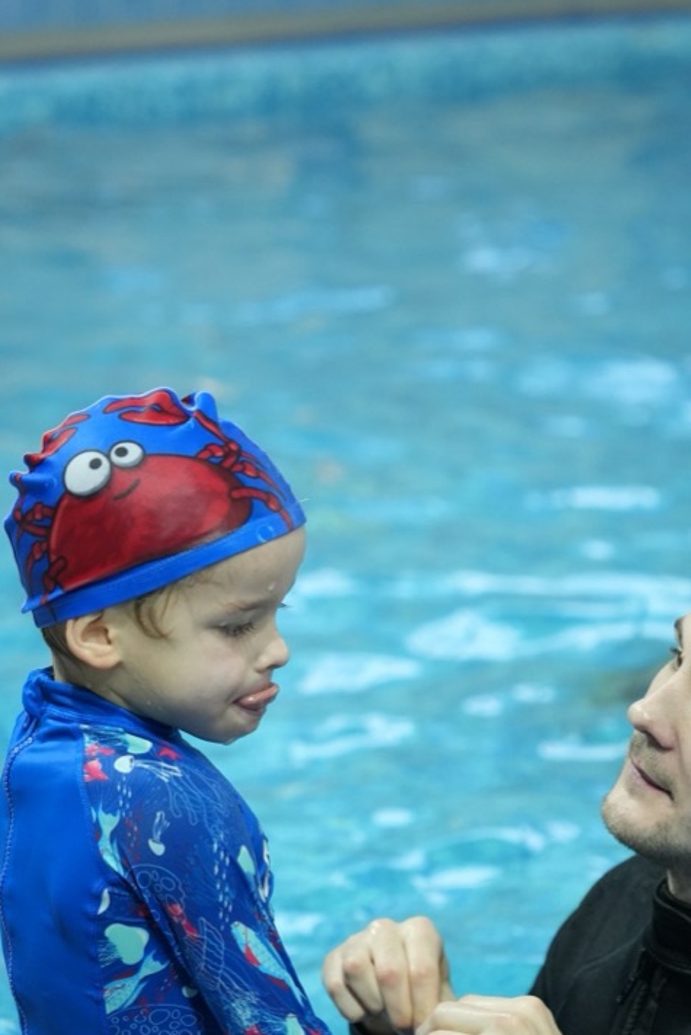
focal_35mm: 118
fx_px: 3396
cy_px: 584
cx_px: 435
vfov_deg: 17.3
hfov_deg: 11.6
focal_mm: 70
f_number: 2.8
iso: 2500
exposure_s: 1/250
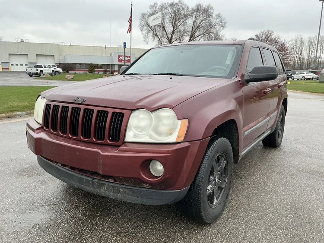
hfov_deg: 63.4
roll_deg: -1.1
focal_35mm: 28
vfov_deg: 49.8
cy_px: 122
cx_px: 162
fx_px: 262
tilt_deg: -11.0
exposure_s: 1/122
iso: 50
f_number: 1.8
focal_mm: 3
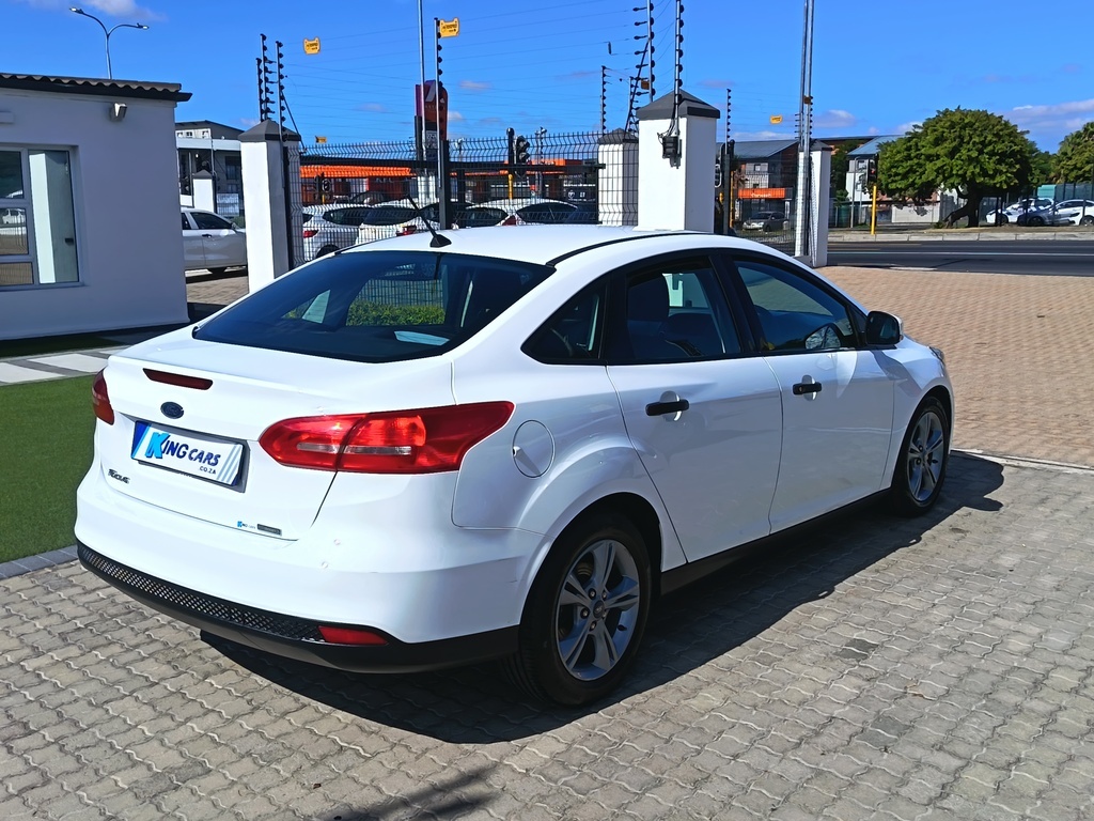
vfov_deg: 40.7
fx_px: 1106
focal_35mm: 35
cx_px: 547
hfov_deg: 52.6
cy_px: 410
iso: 100
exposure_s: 1/1524
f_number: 1.75
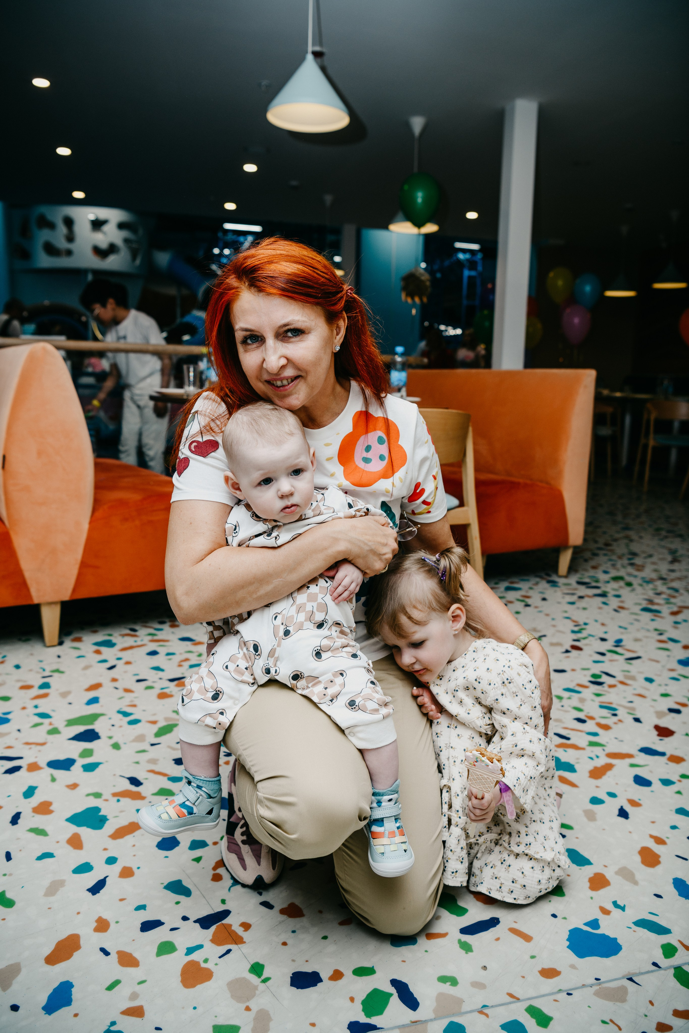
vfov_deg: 65.5
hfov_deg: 46.4
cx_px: 344
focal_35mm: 28
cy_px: 516
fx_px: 804
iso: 125
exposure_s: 1/160
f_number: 3.5
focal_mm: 28
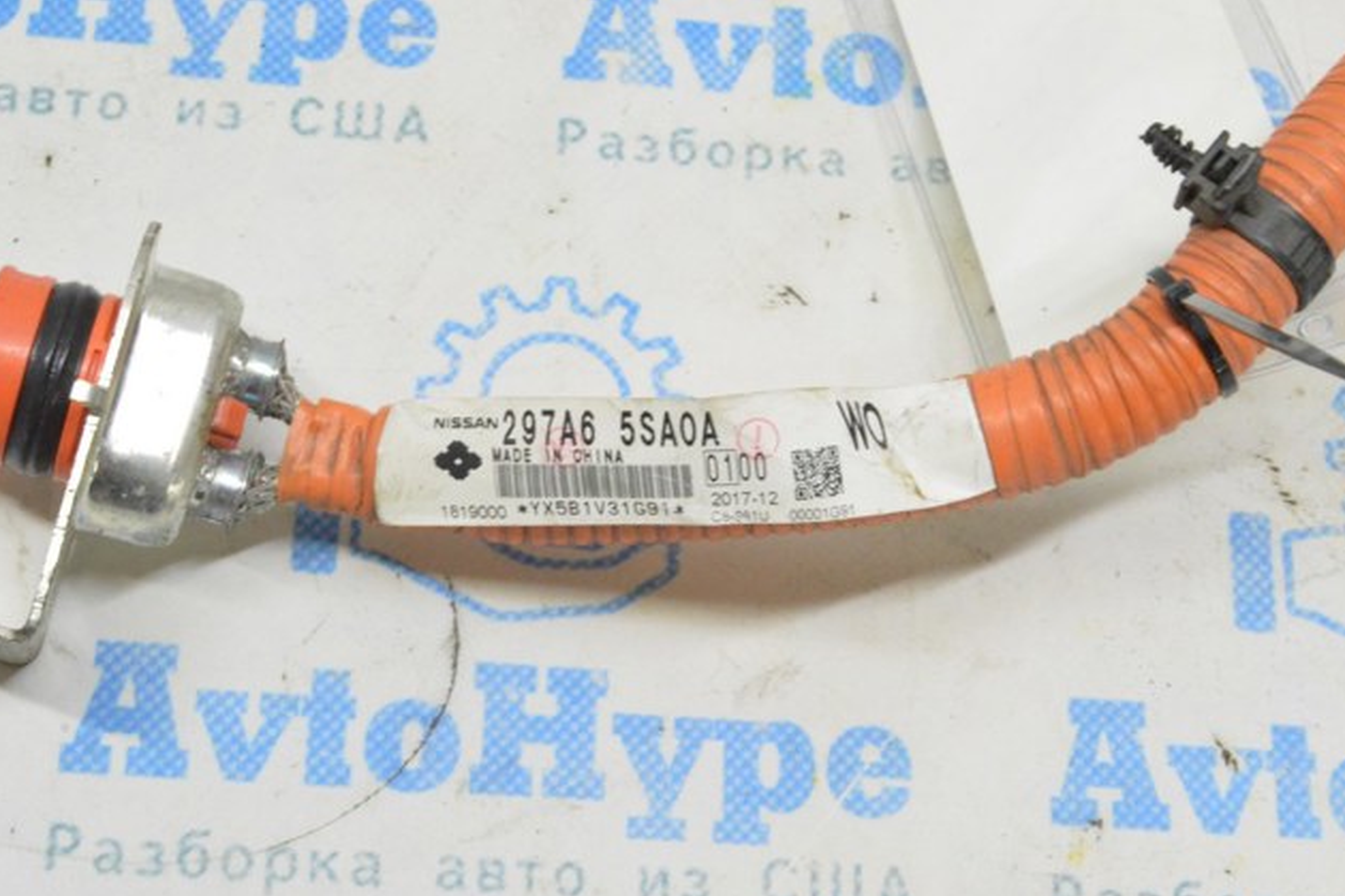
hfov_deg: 31.4
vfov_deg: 21.2
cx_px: 676
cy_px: 452
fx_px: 2390
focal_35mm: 64
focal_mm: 42
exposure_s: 1/20
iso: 6400
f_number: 20
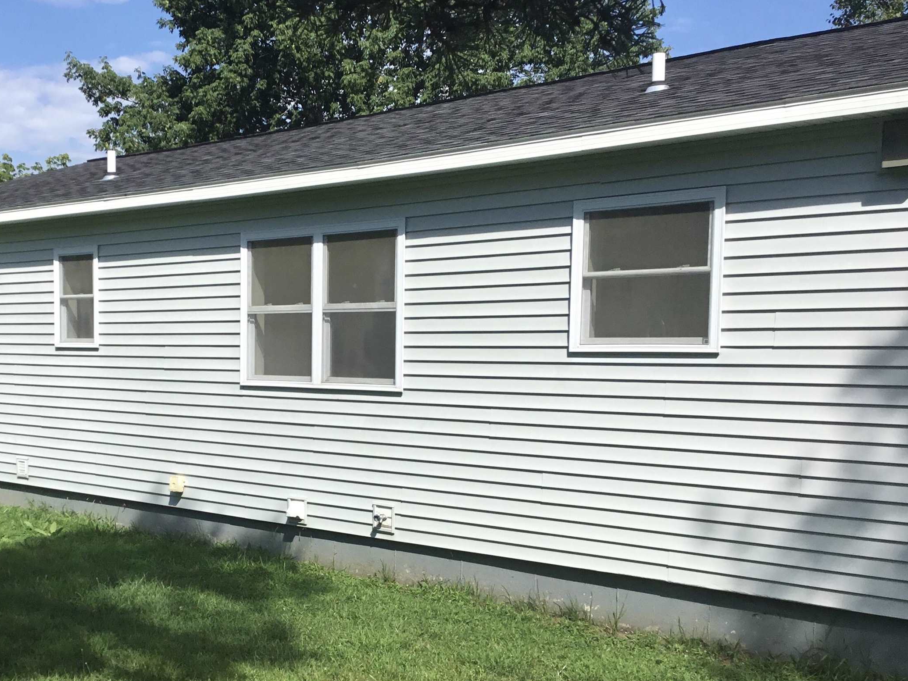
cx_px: 304
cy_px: 434
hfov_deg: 40.7
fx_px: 1207
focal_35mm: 46
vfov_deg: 31.4
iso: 25
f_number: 2.4
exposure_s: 1/1631
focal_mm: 3.3
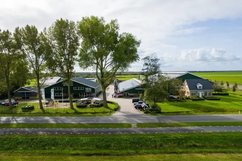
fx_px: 148
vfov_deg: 57.2
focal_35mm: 22
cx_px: 121
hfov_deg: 78.6
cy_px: 80
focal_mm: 8.38
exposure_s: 1/2500
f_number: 2.8
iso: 100
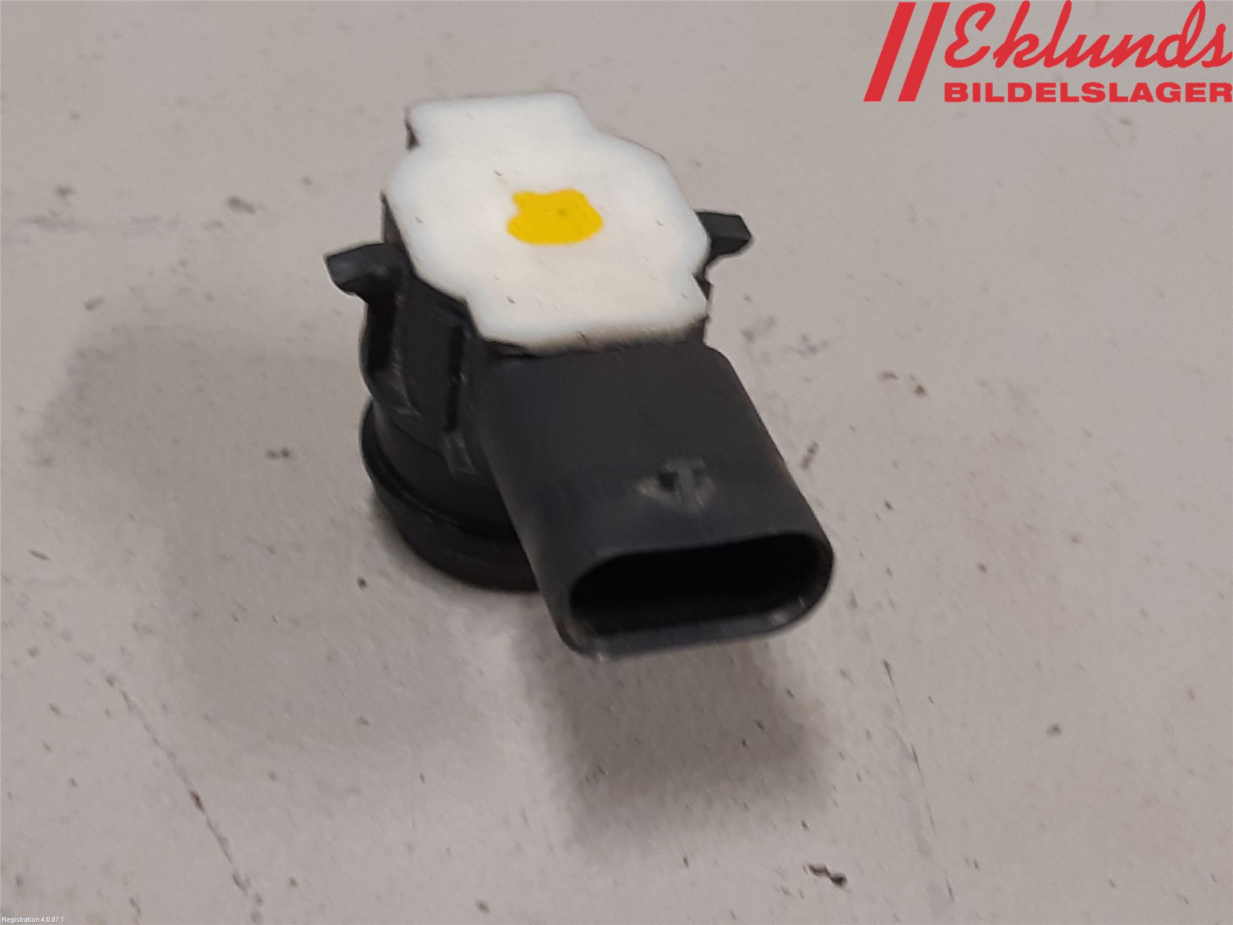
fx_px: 926
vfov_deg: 53.1
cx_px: 616
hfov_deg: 67.3
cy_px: 462
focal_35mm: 26
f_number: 1.7
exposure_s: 1/50
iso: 100
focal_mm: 3.93
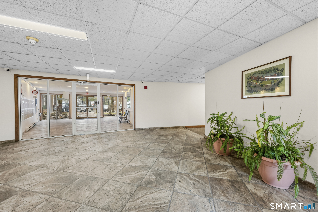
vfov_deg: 81.2
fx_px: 124
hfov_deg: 104.3
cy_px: 106
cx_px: 159
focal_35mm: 14
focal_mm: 14
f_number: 9
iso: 320
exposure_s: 1/13
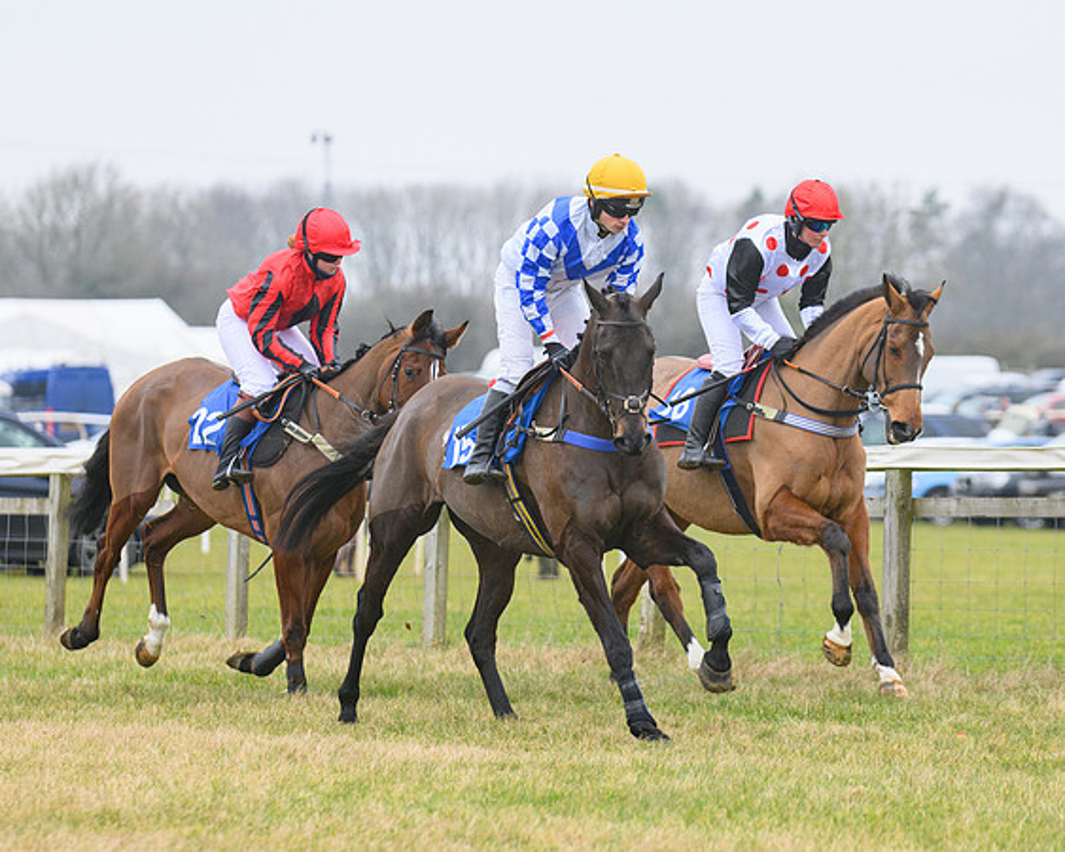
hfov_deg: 7.8
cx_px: 595
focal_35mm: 247
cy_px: 411
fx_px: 7785
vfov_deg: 6.3
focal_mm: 180
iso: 1250
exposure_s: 1/1250
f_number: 5
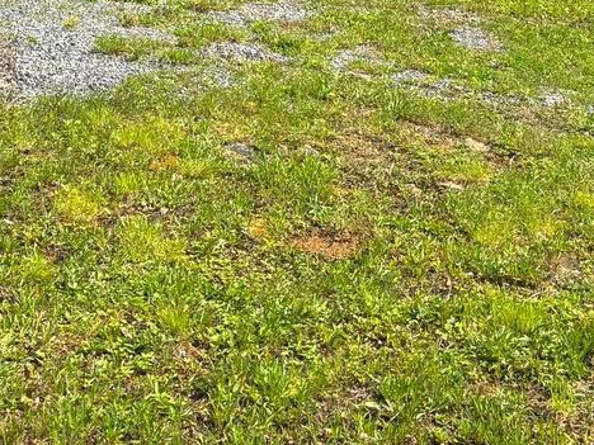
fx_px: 1373
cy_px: -238
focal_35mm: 80
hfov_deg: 24.3
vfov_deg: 16.6
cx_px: 183
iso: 50
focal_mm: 5.96
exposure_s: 1/3413
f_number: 1.6
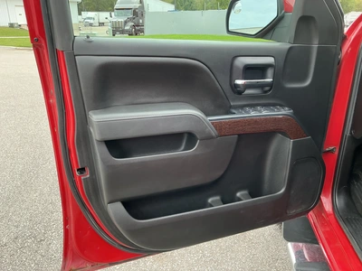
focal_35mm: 28
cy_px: 136
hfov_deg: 63.4
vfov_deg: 49.7
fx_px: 293
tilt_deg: -18.4
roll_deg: +0.3
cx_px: 181
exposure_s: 1/174
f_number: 1.8
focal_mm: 3
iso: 25
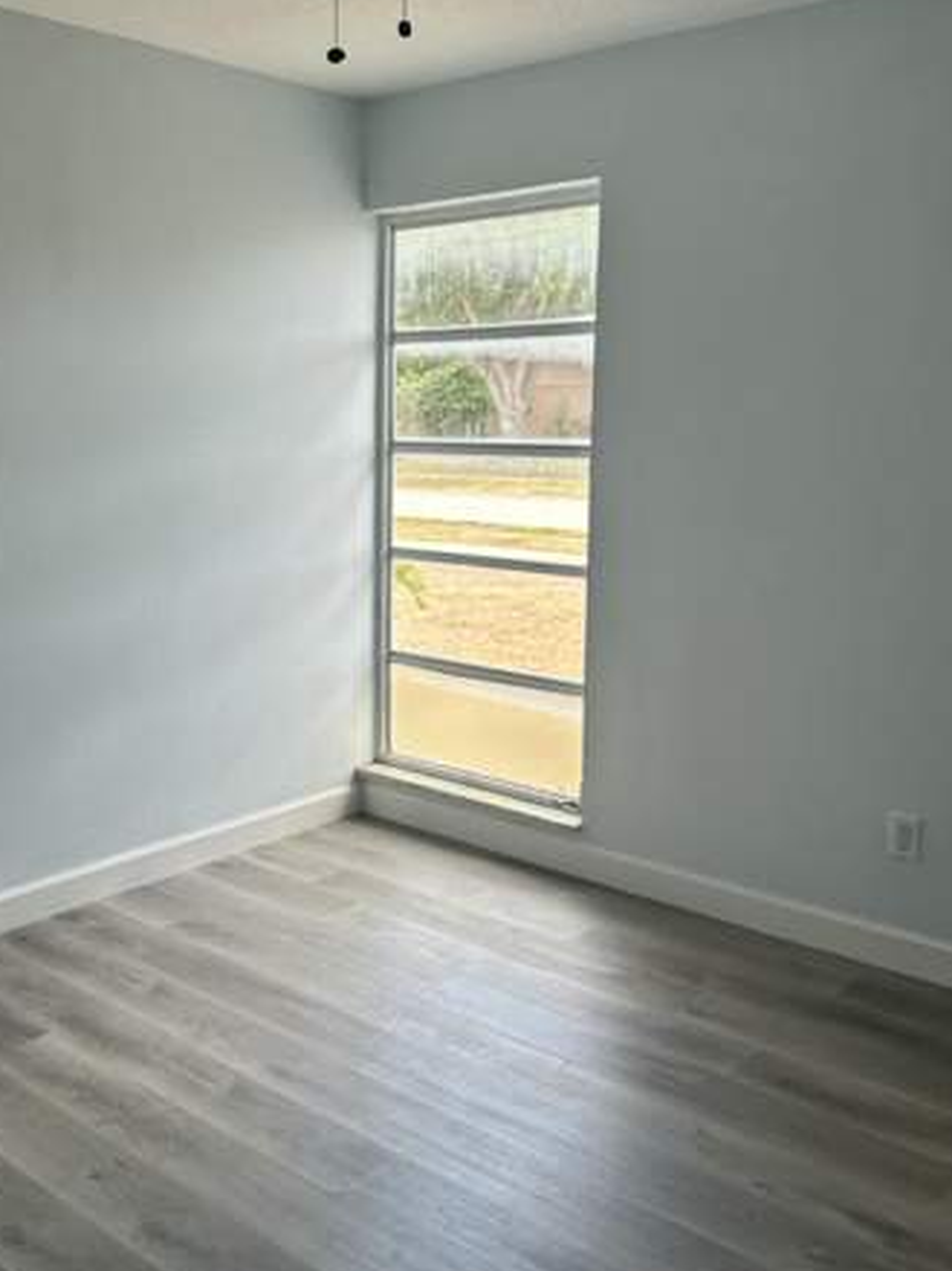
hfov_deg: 40.1
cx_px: 304
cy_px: 573
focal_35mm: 35
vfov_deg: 52.6
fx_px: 1284
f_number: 1.78
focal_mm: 6.86
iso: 64
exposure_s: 1/187
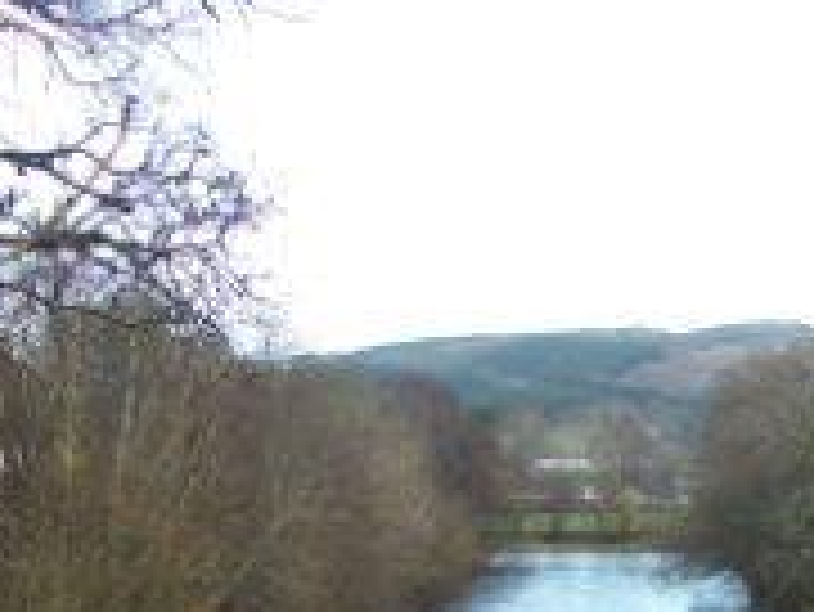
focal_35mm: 79
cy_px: 706
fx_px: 1859
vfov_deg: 17.9
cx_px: 616
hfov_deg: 24.4
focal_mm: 5.7
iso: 80
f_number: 2.9
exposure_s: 1/160
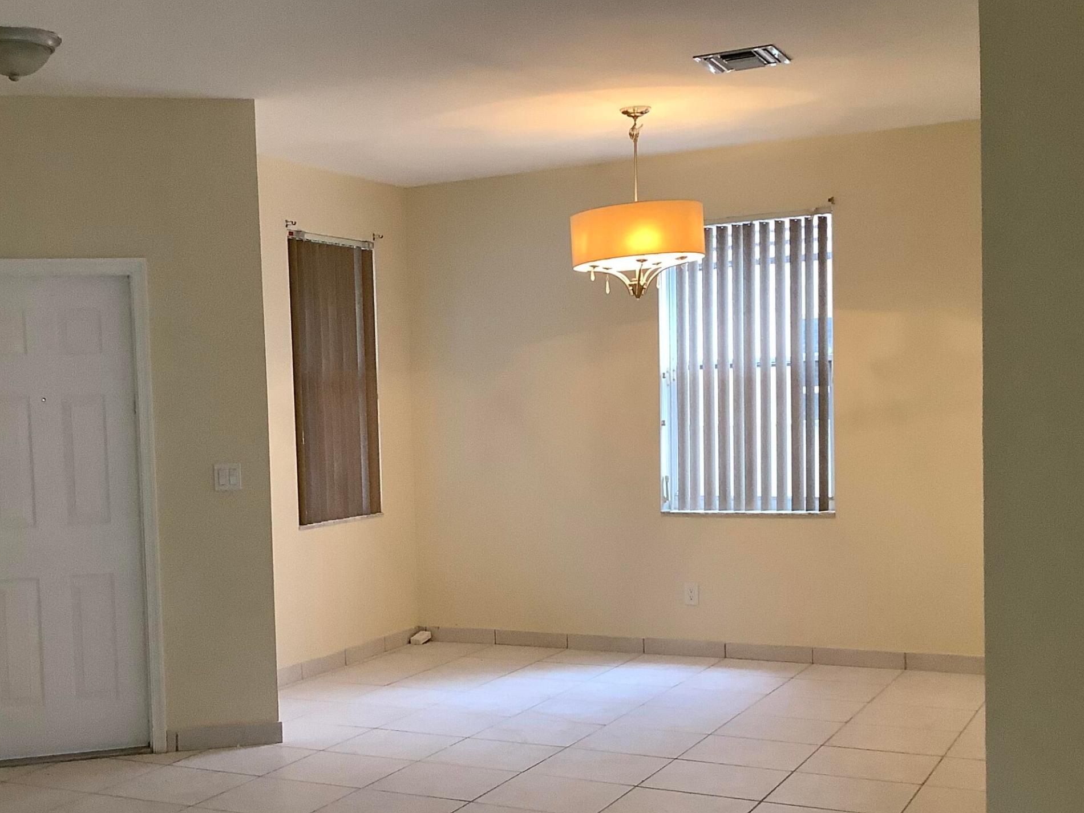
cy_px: 513
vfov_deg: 30.7
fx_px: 1472
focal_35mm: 47
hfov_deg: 39.9
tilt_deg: -4.8
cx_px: 347
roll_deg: +1.1
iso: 160
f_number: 2.4
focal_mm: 3.3
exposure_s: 1/60
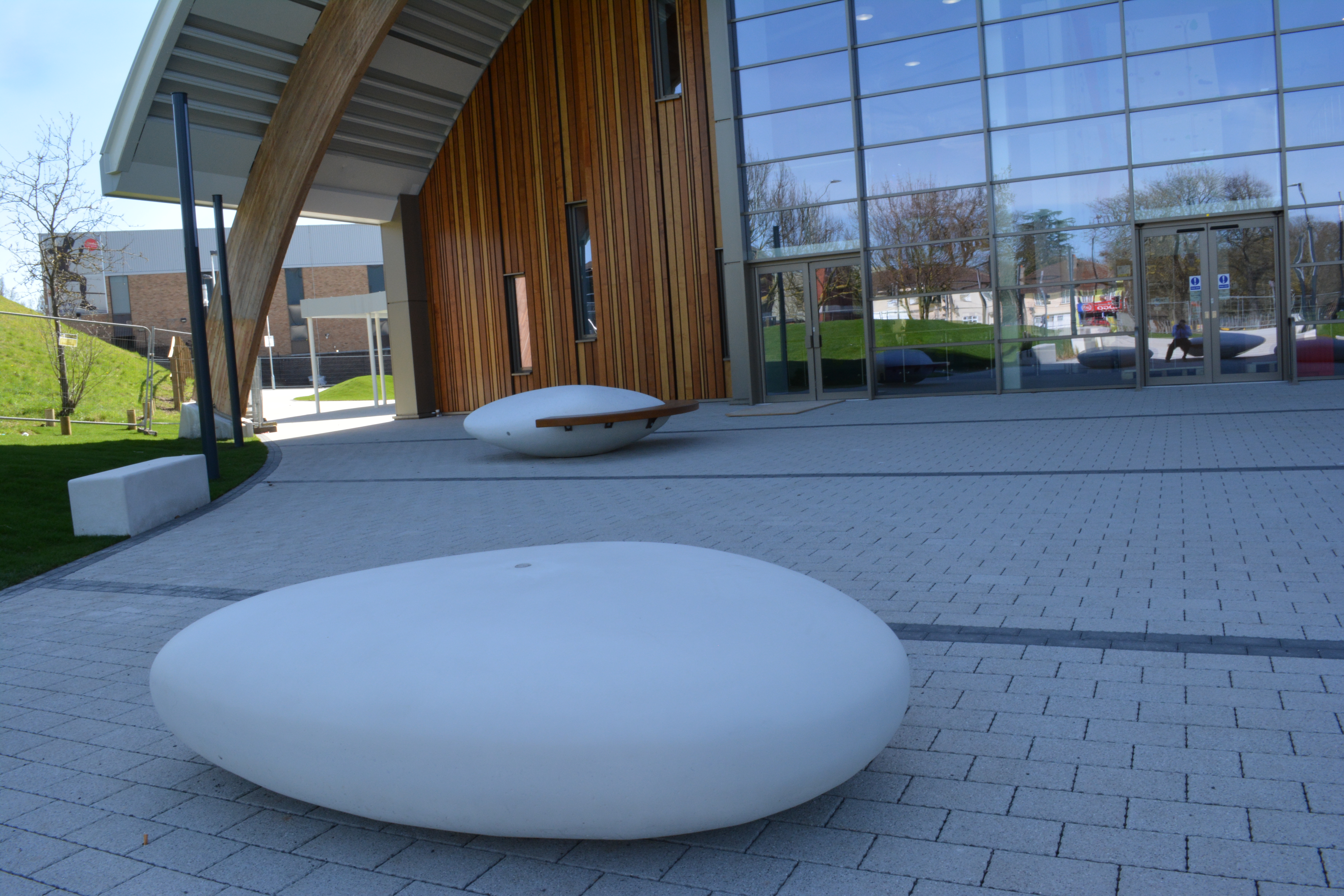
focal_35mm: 27
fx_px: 1008
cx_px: 672
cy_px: 448
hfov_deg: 67.4
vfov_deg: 47.9
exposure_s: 1/60
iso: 500
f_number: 20
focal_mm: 18
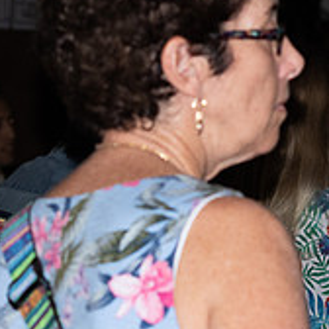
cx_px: -96
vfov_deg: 5.2
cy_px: 282
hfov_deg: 5.1
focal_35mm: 339
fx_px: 3645
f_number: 5.6
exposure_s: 1/160
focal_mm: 85
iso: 800
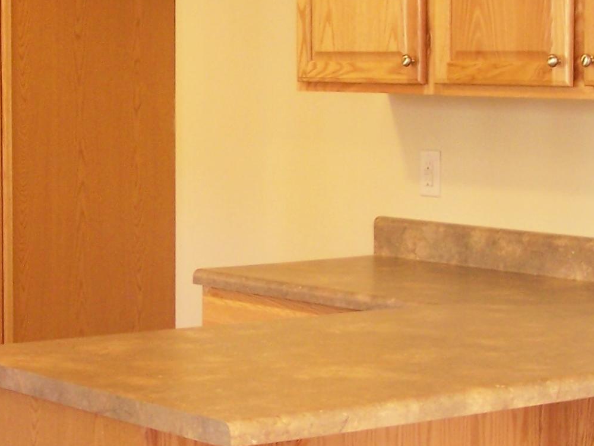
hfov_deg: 17.2
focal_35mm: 114
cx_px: 175
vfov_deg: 13.0
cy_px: 216
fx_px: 1956
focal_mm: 6.3
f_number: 2.8
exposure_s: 1/6
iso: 64
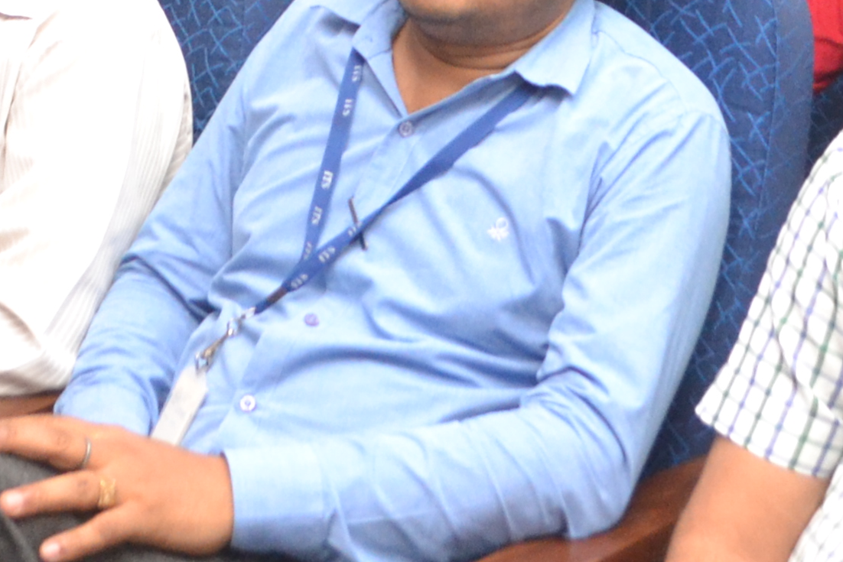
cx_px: 464
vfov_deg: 9.4
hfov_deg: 14.9
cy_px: -484
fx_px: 3232
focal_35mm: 138
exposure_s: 1/40
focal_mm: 22
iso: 1600
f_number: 5
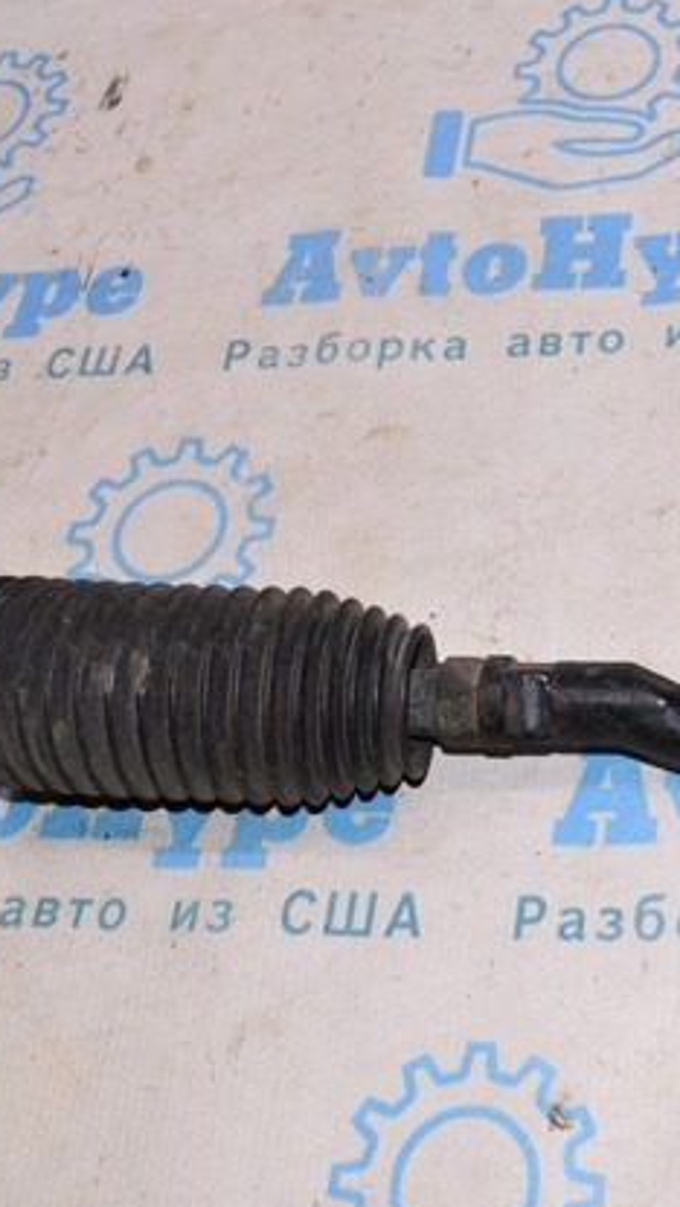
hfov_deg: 22.8
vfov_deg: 40.7
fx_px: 1626
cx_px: 657
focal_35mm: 51
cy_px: 612
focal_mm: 21
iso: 1600
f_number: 8
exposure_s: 1/200
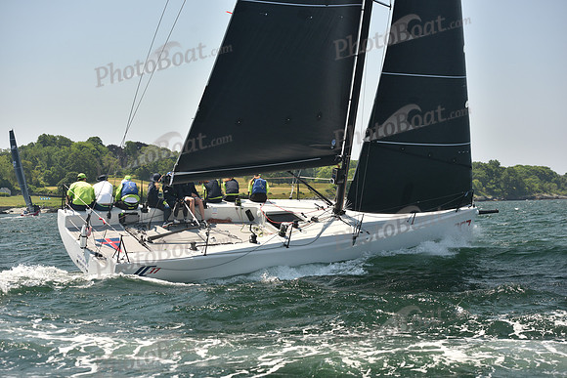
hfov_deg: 28.8
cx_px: 284
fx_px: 1103
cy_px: 189
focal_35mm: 70
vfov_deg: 19.5
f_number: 4.5
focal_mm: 70
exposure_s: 1/640
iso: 250
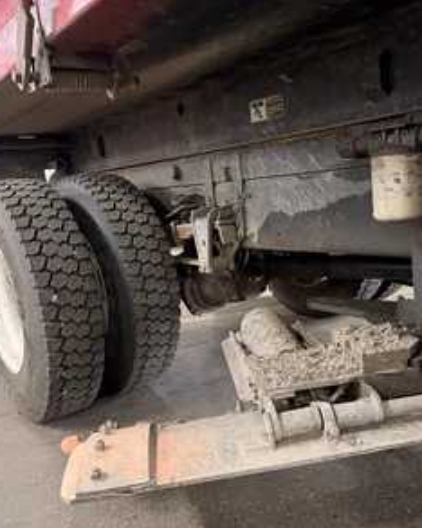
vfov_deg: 55.7
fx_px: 500
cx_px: 249
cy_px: 267
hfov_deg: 45.6
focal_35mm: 32
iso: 800
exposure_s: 1/30
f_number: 1.78
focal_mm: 6.76
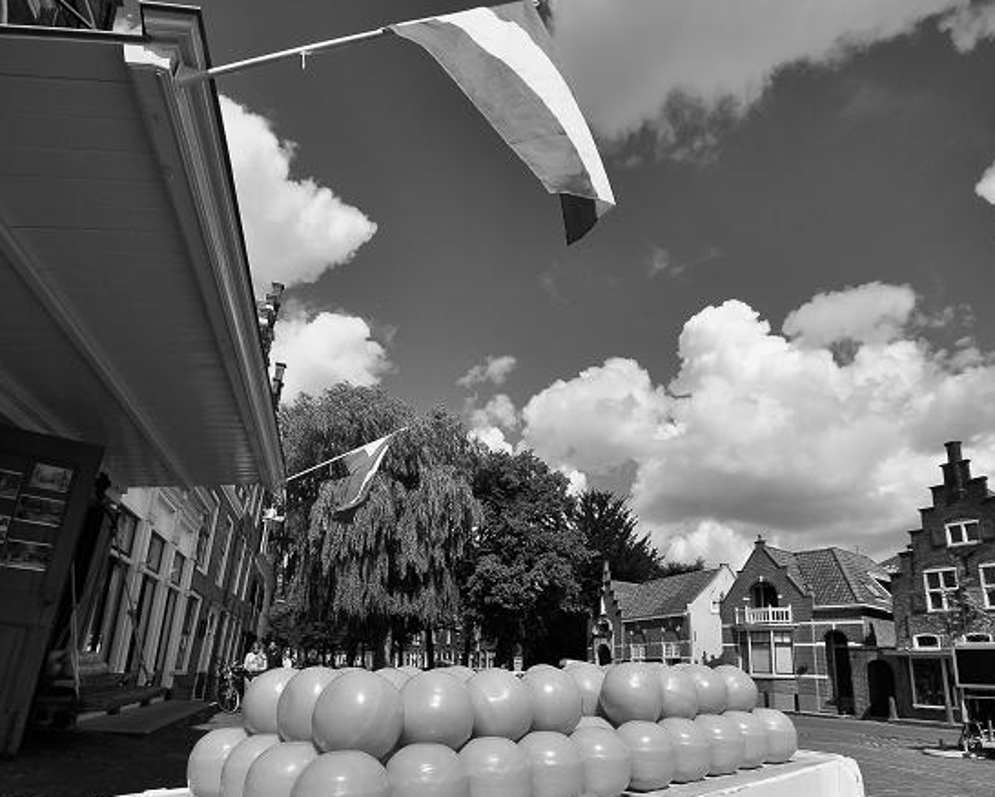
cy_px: 483
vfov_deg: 64.9
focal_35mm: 21
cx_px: 491
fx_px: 619
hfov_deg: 77.6
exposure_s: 1/2000
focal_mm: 10
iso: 200
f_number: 8
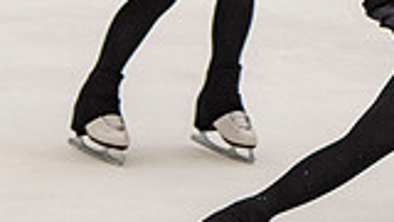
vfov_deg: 1.6
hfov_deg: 2.9
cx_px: 596
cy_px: -101
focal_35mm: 754
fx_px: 7877
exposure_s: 1/500
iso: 640
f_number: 4
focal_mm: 110
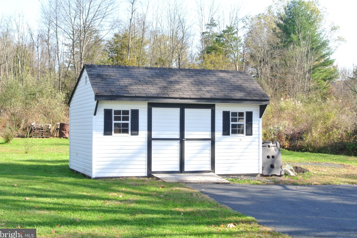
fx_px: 545
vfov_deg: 24.6
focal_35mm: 55
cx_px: 178
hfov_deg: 36.2
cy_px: 120
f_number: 16
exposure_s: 1/60
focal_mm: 20.3
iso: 400
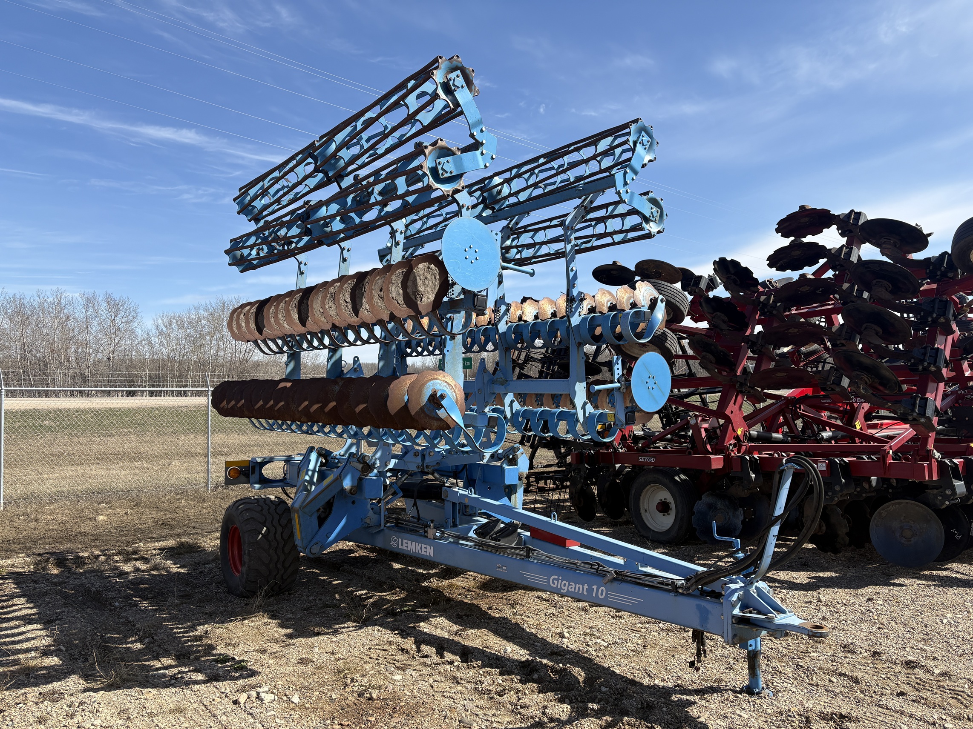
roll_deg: +0.9
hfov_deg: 67.3
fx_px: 731
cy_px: 364
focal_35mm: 26
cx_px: 486
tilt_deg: +1.7
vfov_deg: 53.1
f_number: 1.6
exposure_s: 1/2747
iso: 50
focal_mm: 5.96
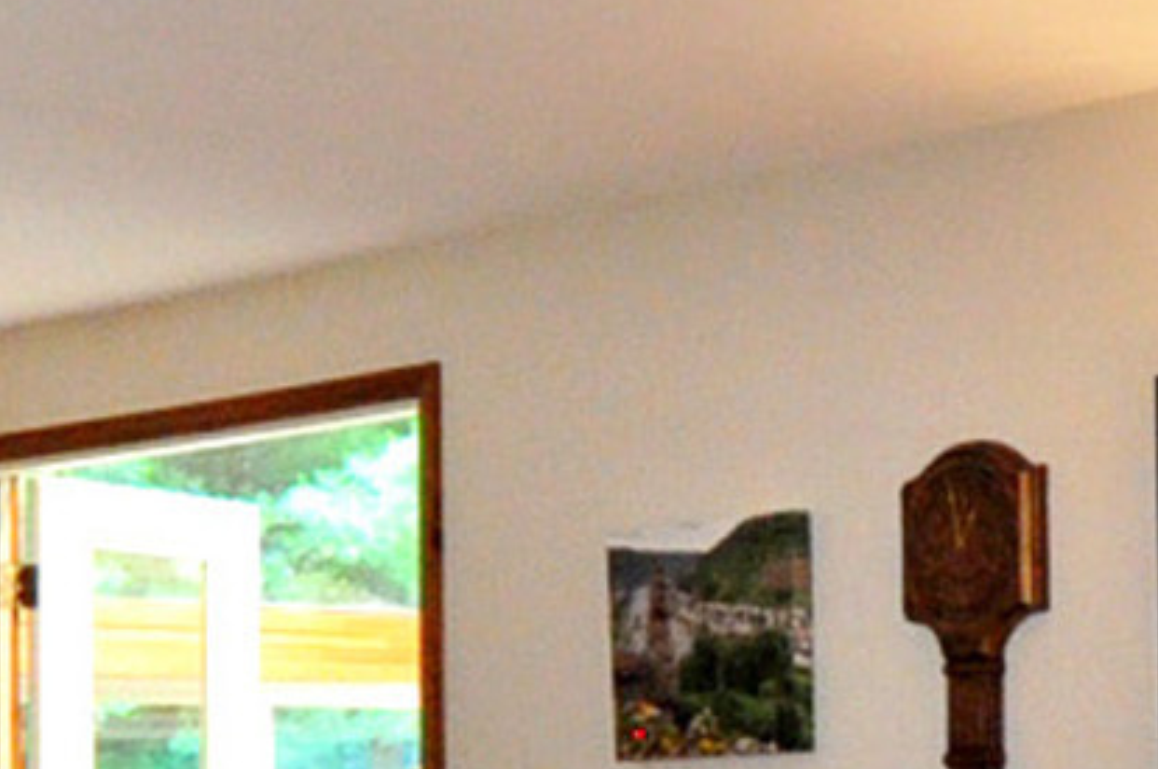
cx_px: 1077
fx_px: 3373
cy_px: 769
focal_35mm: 105
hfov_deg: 19.1
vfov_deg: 12.8
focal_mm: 10
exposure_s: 1/40
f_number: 4.5
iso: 1250
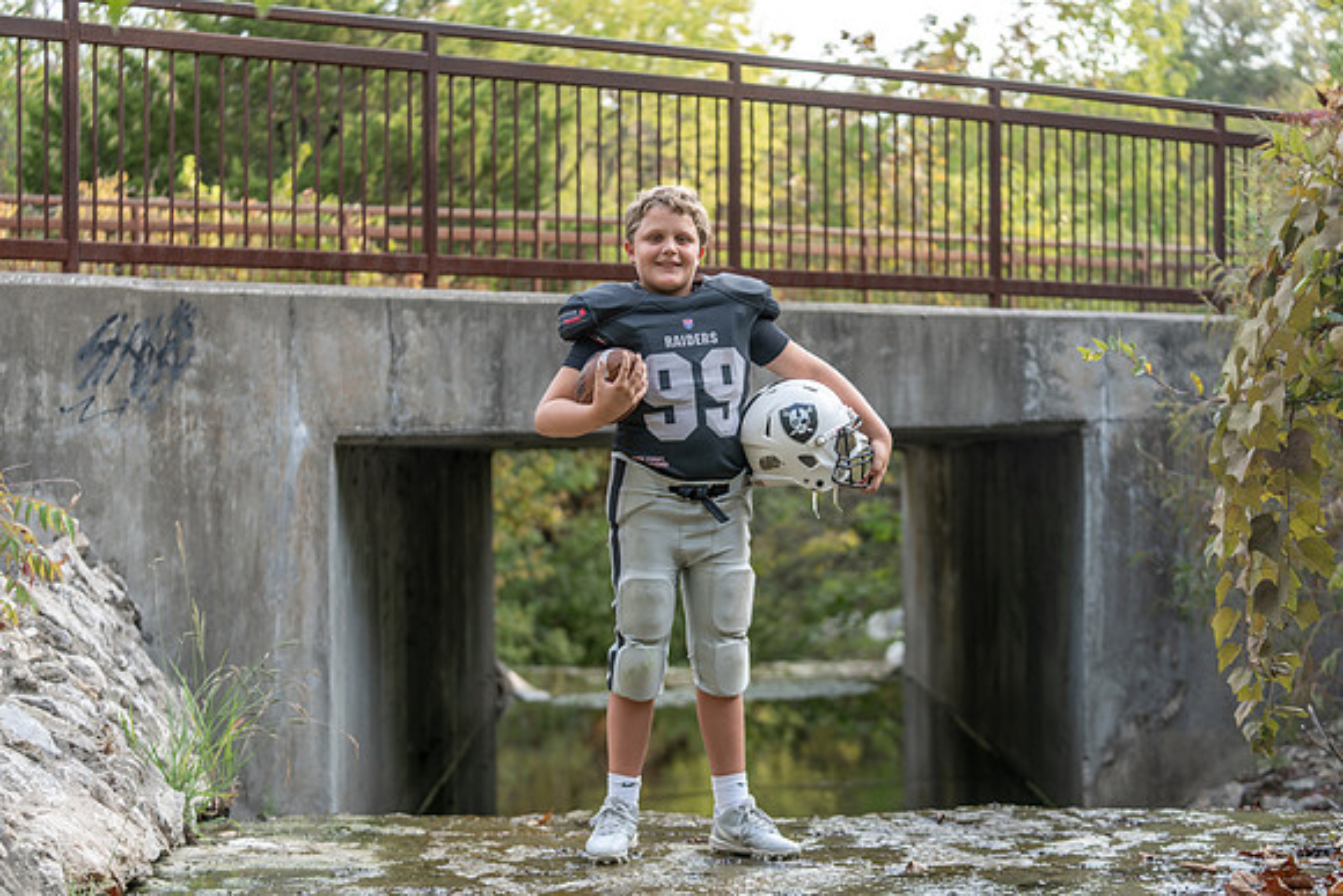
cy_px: 448
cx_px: 672
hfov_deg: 28.8
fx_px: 2612
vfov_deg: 19.5
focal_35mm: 70
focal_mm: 70
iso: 125
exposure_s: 1/320
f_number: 2.8
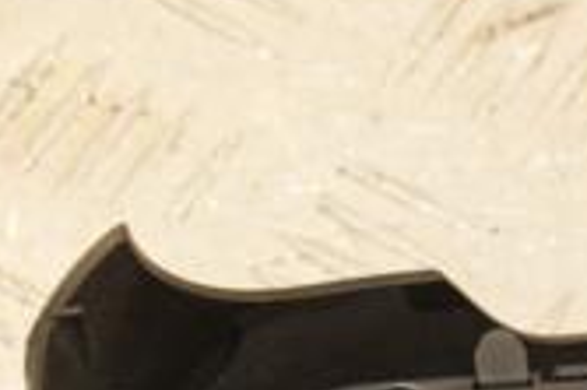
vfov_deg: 5.0
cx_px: 682
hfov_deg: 7.6
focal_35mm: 270
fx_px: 4398
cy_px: 594
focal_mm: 50
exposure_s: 1/200
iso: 800
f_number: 7.1
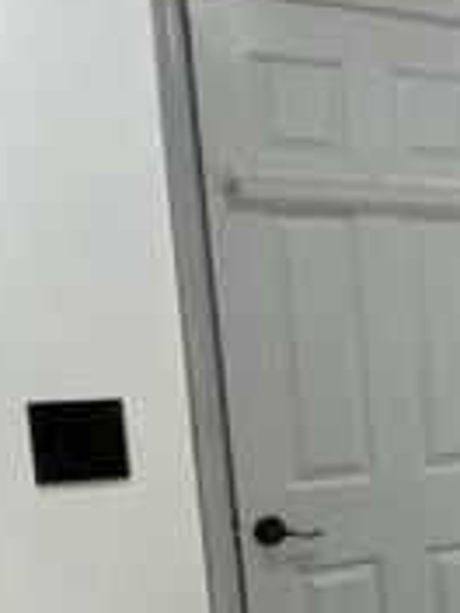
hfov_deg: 24.9
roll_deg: +2.7
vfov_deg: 36.7
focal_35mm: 51
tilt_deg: -5.1
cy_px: 453
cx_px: 592
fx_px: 904
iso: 250
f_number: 2.2
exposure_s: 1/120
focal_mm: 2.22
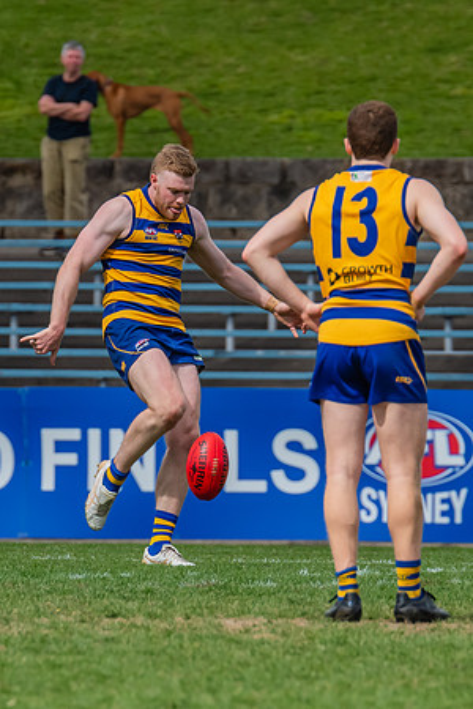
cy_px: 363
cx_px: 115
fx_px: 18343
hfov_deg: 1.5
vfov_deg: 2.2
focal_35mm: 931
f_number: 8
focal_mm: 420
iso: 800
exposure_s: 1/1600
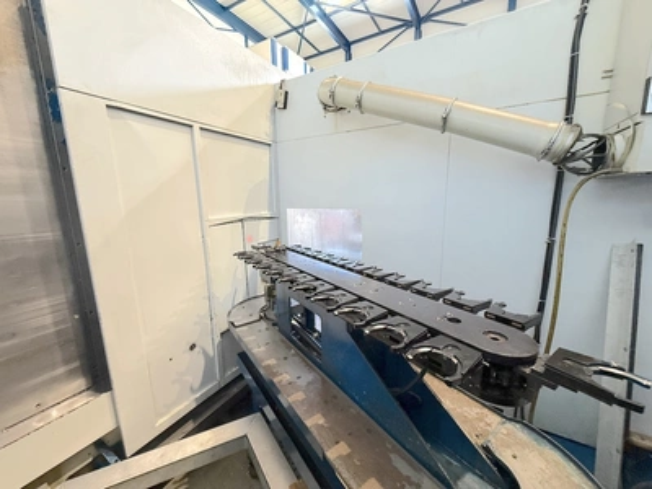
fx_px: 264
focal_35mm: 14
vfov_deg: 85.7
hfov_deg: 102.1
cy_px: 244
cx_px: 326
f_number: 2.2
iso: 400
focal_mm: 2.22
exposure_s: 1/50
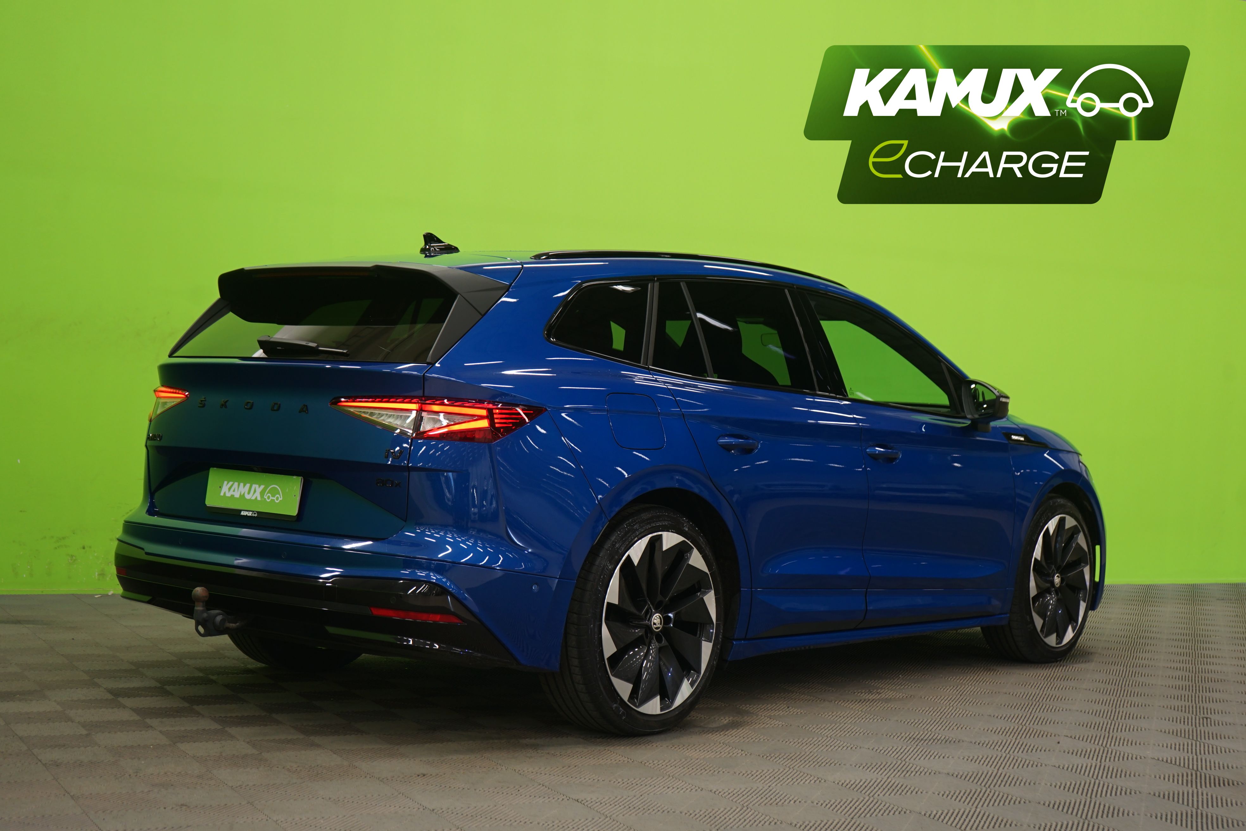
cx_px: 623
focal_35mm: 49
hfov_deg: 40.3
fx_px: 1696
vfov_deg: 27.5
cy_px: 416
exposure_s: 1/8
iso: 400
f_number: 5
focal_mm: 49
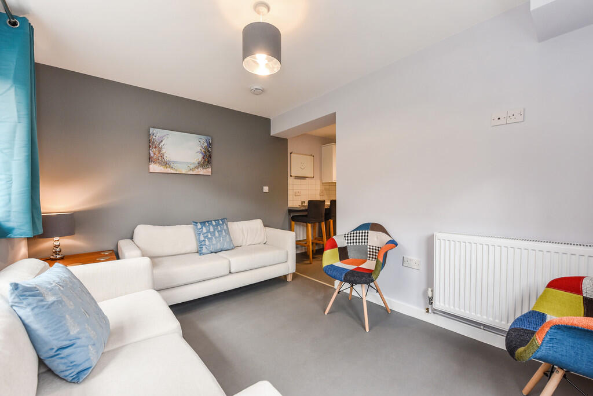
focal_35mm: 14
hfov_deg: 104.2
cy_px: 198
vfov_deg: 81.3
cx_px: 296
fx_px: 231
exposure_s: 1/25
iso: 400
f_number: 8
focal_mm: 14
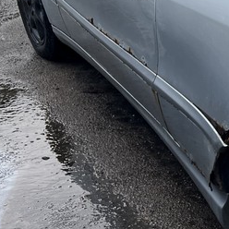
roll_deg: -0.6
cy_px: 75
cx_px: 429
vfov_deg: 18.2
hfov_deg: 15.4
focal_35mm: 95
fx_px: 711
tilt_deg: -20.5
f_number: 1.5
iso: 50
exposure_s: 1/1751
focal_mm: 5.7
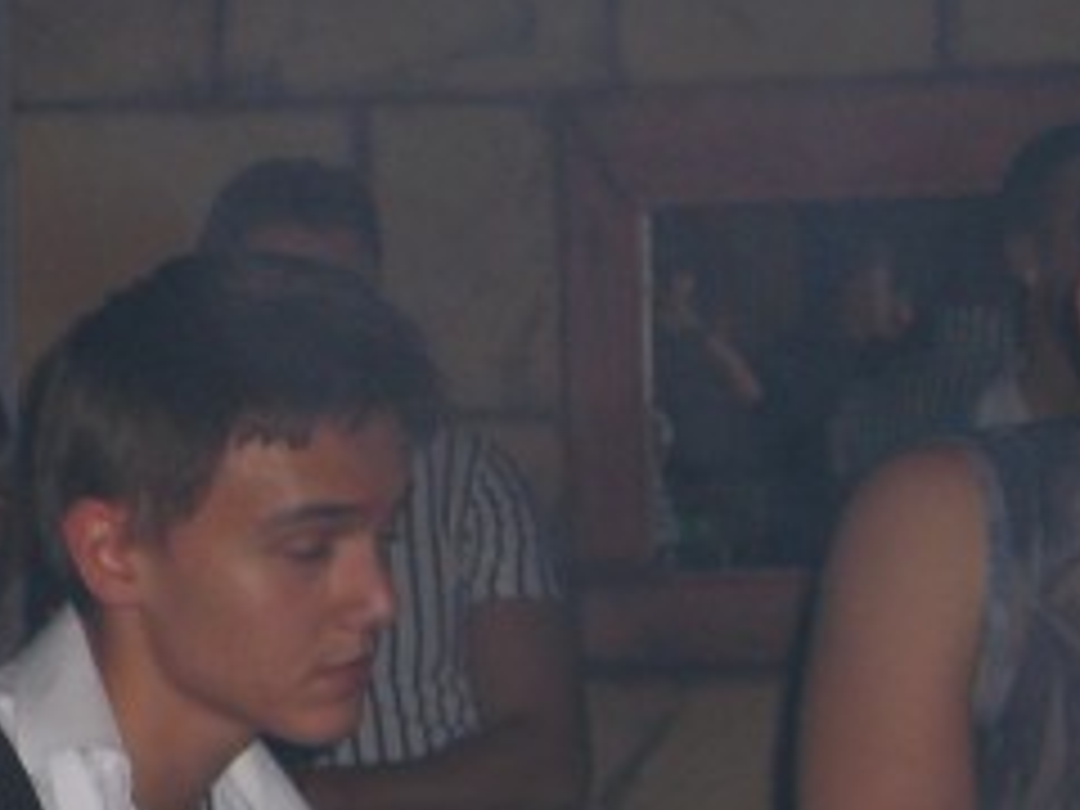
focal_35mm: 190
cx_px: -256
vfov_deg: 7.8
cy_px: 756
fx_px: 5928
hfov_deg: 10.2
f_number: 3.6
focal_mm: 11.8
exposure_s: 1/60
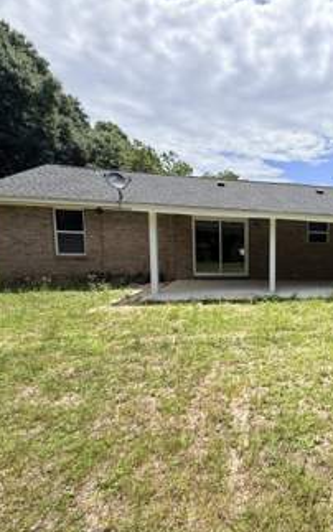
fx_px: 319
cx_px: 330
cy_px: 287
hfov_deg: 46.5
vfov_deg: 79.5
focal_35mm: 22
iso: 50
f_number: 2.2
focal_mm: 2.22
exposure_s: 1/2237
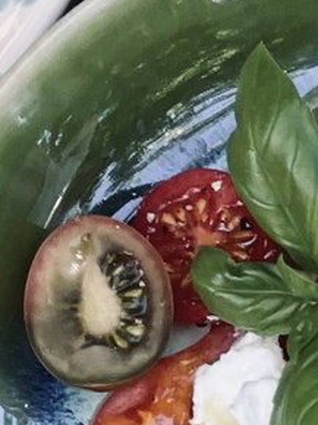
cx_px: -188
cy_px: -243
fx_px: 3521
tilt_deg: -63.7
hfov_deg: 5.1
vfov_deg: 6.8
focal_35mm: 287
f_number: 2
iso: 50
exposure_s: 1/122
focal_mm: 6
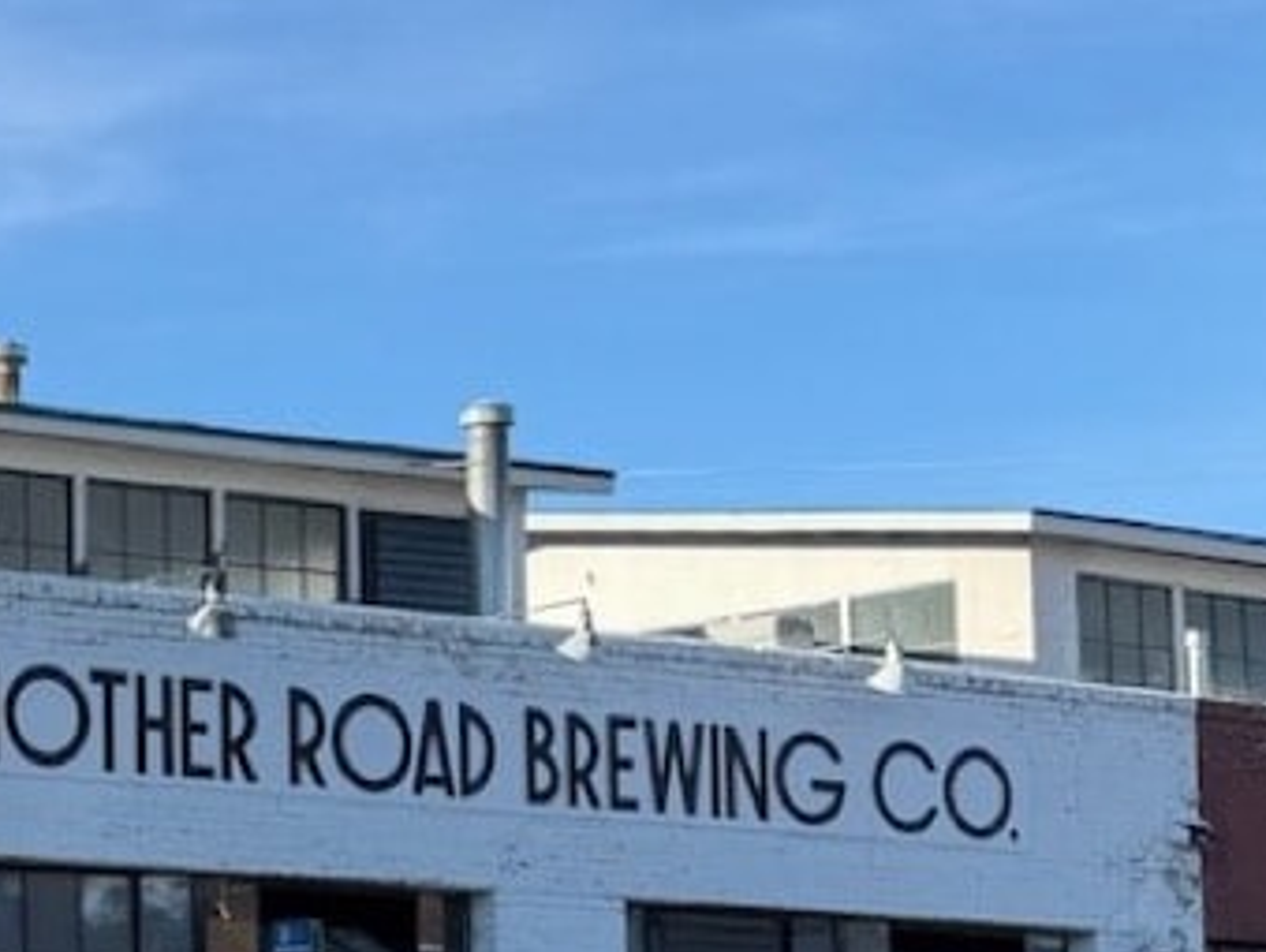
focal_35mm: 99
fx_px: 3625
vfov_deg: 14.9
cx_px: -635
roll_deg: -1.7
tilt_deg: +8.2
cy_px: 605
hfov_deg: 17.7
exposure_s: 1/2299
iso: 80
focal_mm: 6.76
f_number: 1.78
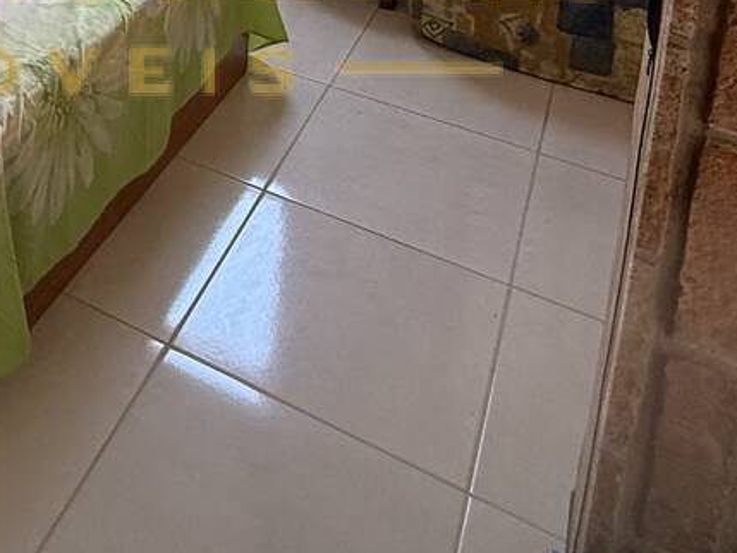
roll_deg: -1.9
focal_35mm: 47
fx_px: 1001
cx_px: 62
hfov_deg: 37.5
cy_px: -289
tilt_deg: -11.3
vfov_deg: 24.0
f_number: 2.2
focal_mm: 2.22
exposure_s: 1/99
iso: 160
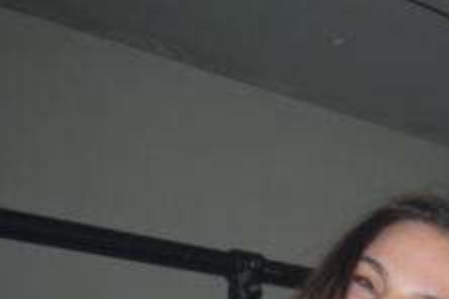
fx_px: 1136
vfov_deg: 14.7
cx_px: 489
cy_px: 302
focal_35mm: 91
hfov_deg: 21.3
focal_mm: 27
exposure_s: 1/60
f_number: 4
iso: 2000
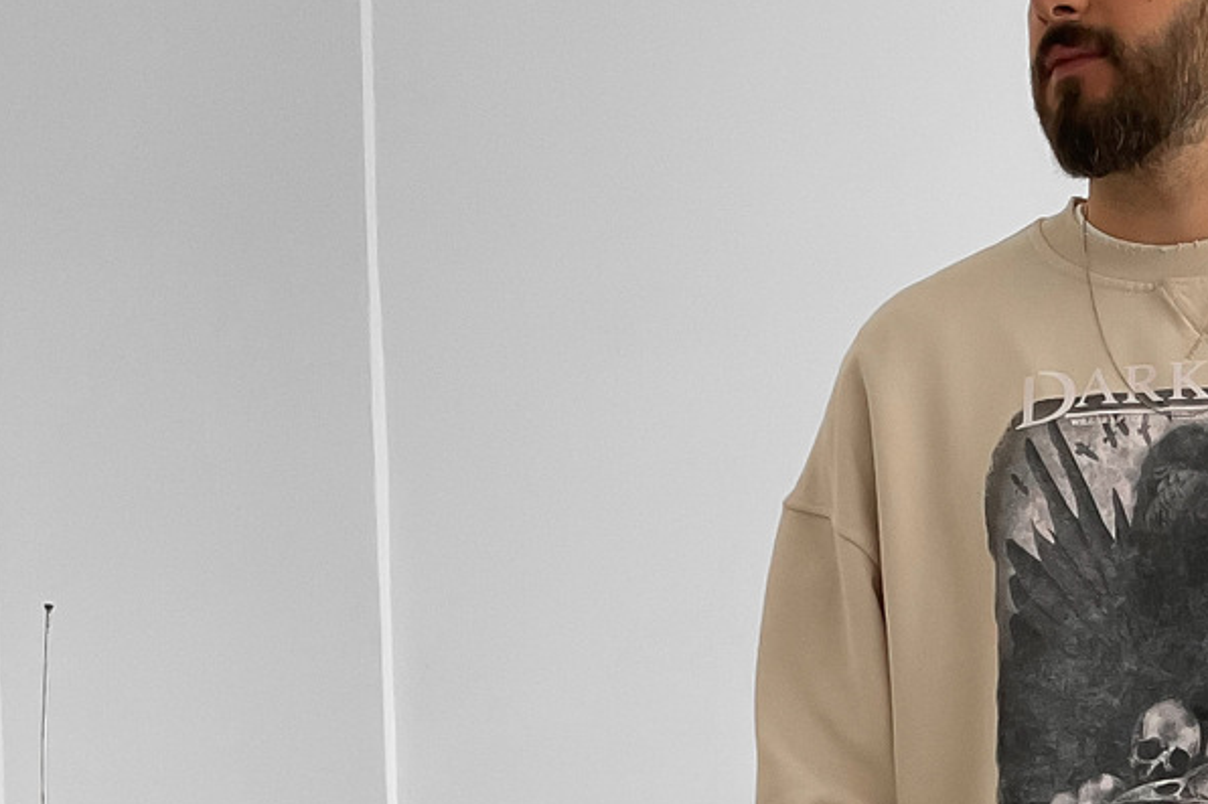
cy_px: 1108
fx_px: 2717
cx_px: 1188
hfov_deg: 24.0
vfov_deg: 15.8
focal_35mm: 81
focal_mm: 3
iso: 64
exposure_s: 1/120
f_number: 1.8
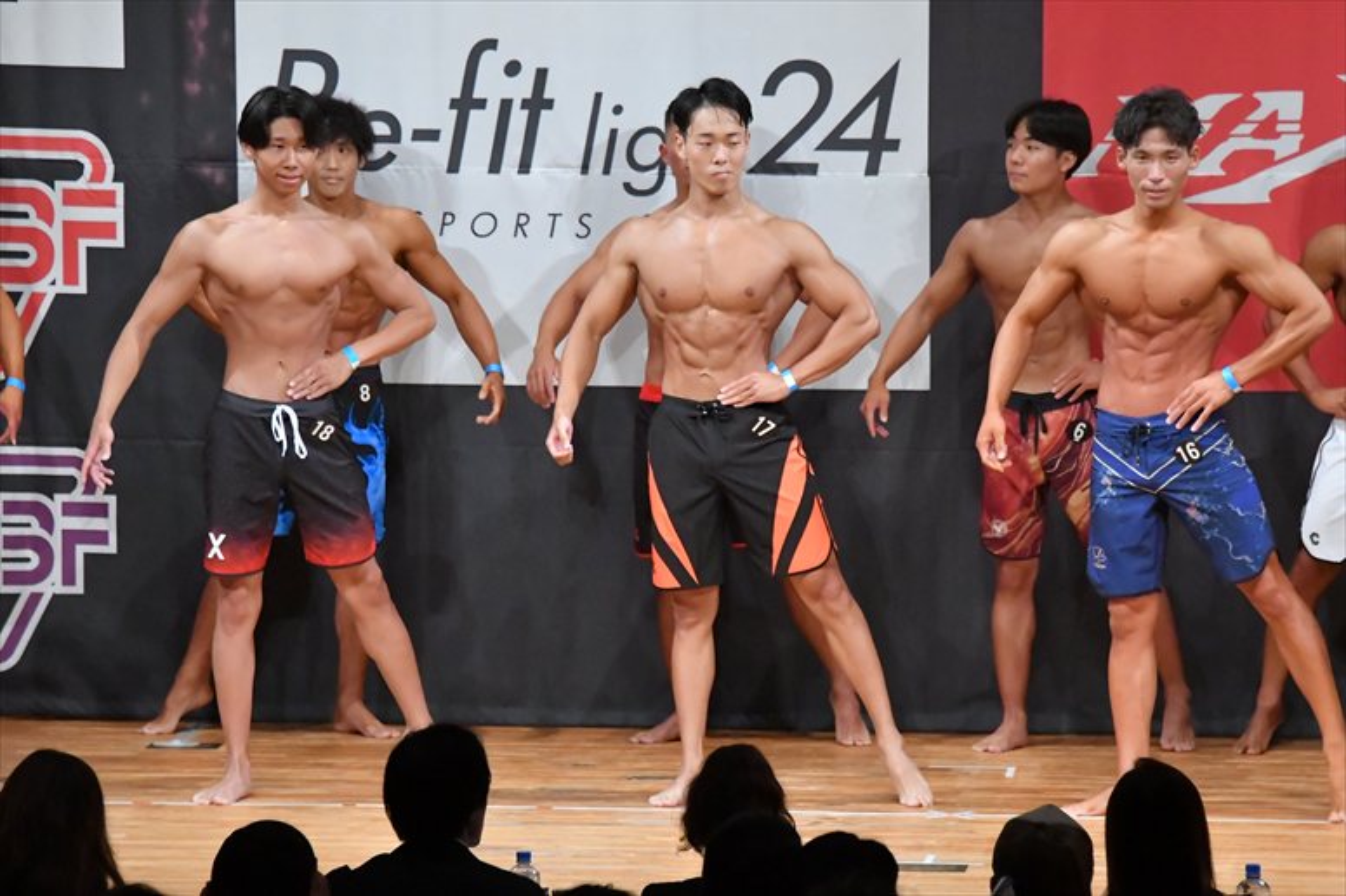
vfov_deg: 5.4
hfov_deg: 8.1
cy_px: 448
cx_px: 673
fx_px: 9530
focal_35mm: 255
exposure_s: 1/400
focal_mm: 170
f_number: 5.6
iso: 10000
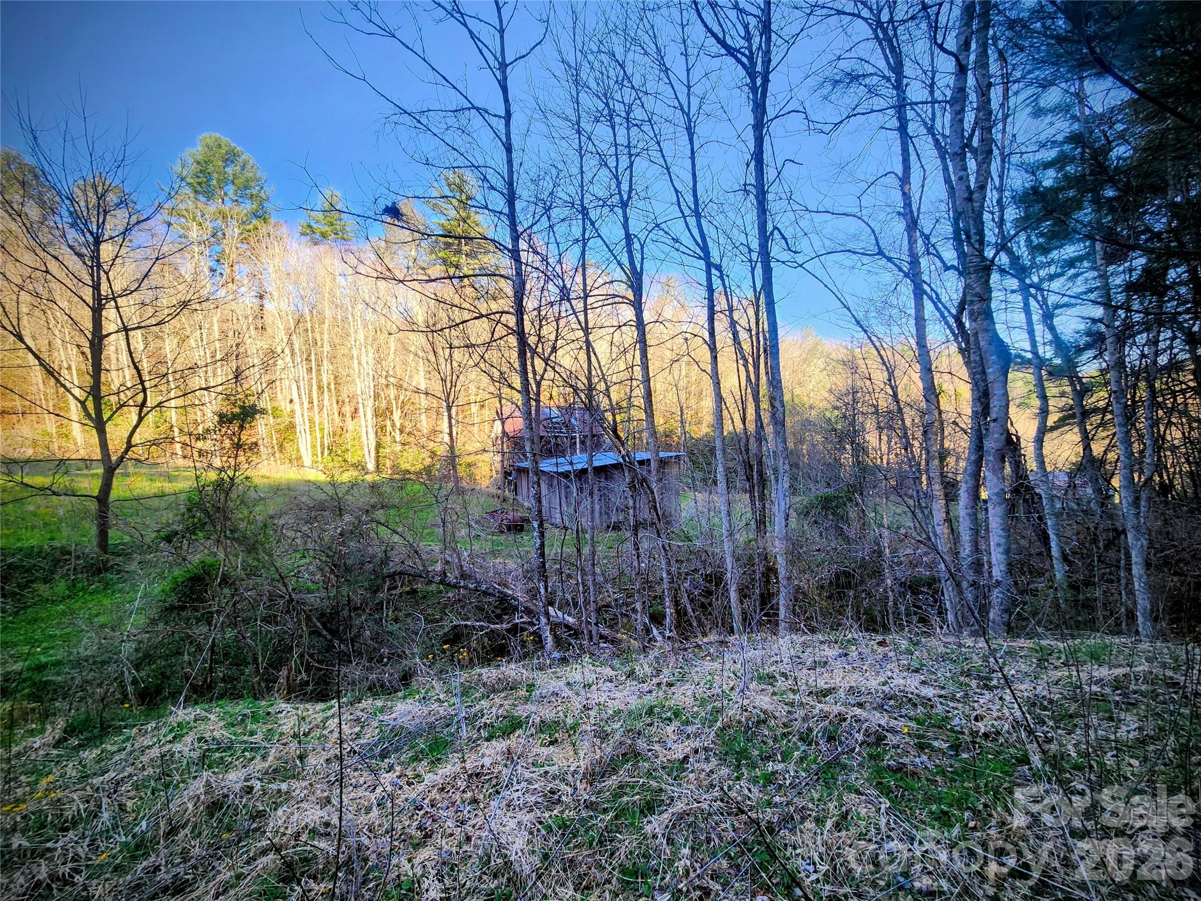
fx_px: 451
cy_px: 450
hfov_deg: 106.2
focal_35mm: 13
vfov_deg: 89.9
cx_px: 600
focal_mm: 2.2
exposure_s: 1/312
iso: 50
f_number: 2.2
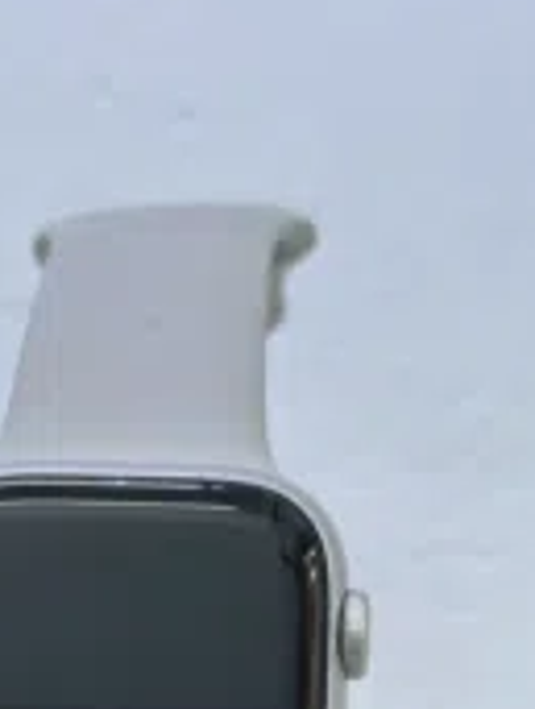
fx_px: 2299
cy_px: 738
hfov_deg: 13.2
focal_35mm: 112
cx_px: 153
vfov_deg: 17.1
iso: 160
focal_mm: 6.86
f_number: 1.78
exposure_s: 1/100
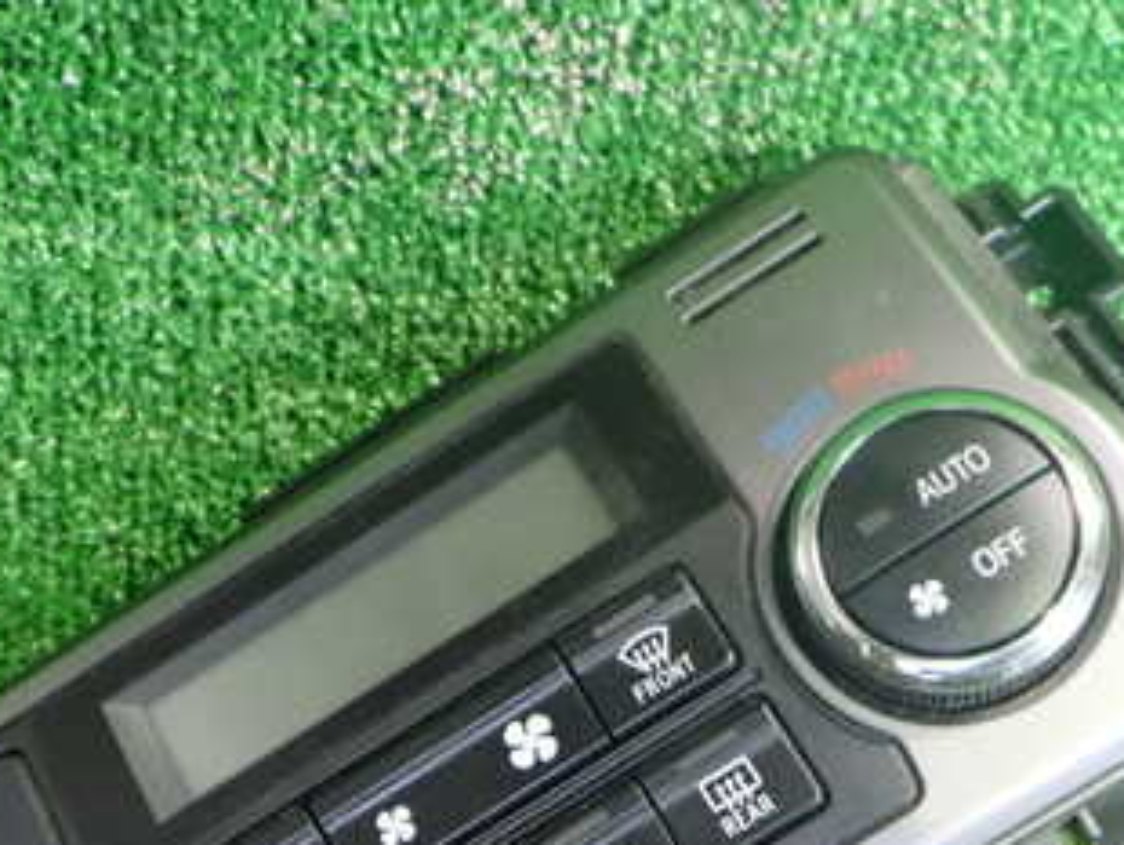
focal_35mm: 58
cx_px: 511
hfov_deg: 33.2
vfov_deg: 24.7
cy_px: 729
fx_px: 1885
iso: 1000
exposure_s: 1/50
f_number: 2.3
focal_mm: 5.4
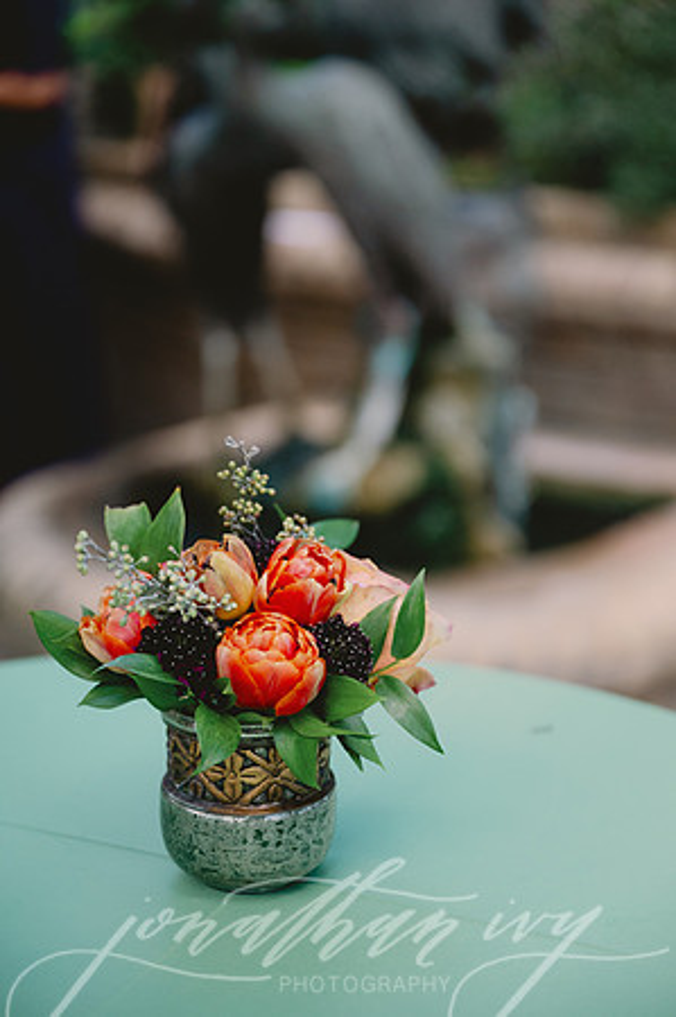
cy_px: 508
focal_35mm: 70
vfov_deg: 28.9
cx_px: 338
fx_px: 1976
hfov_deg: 19.4
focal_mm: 70
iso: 1250
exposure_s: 1/1600
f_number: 2.8
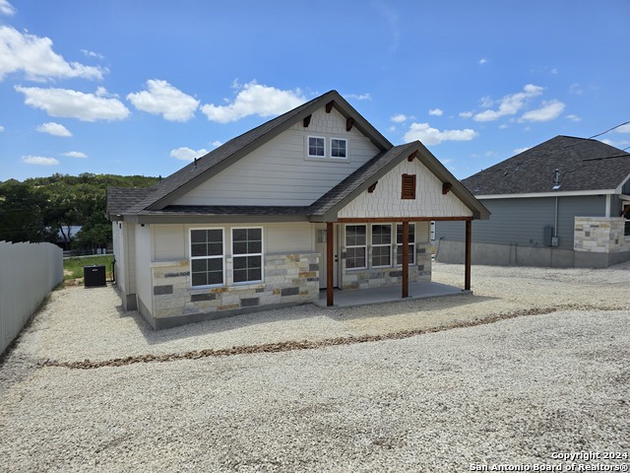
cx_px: 315
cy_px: 236
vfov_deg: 58.9
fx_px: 419
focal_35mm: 23
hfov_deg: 73.9
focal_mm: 6.3
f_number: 1.7
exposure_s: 1/960
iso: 12
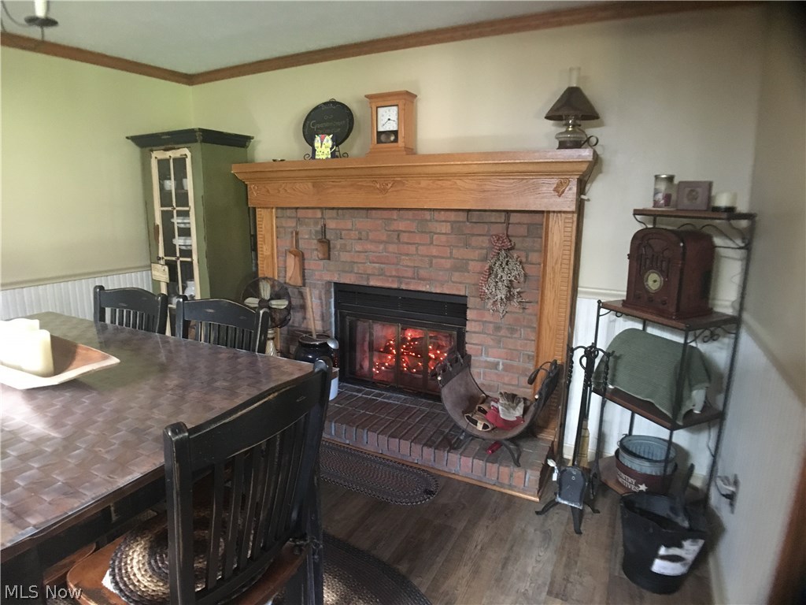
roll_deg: -0.4
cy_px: 302
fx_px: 675
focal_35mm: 29
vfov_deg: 48.2
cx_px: 403
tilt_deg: -10.3
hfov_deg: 61.7
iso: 500
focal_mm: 4.15
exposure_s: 1/15
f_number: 2.2
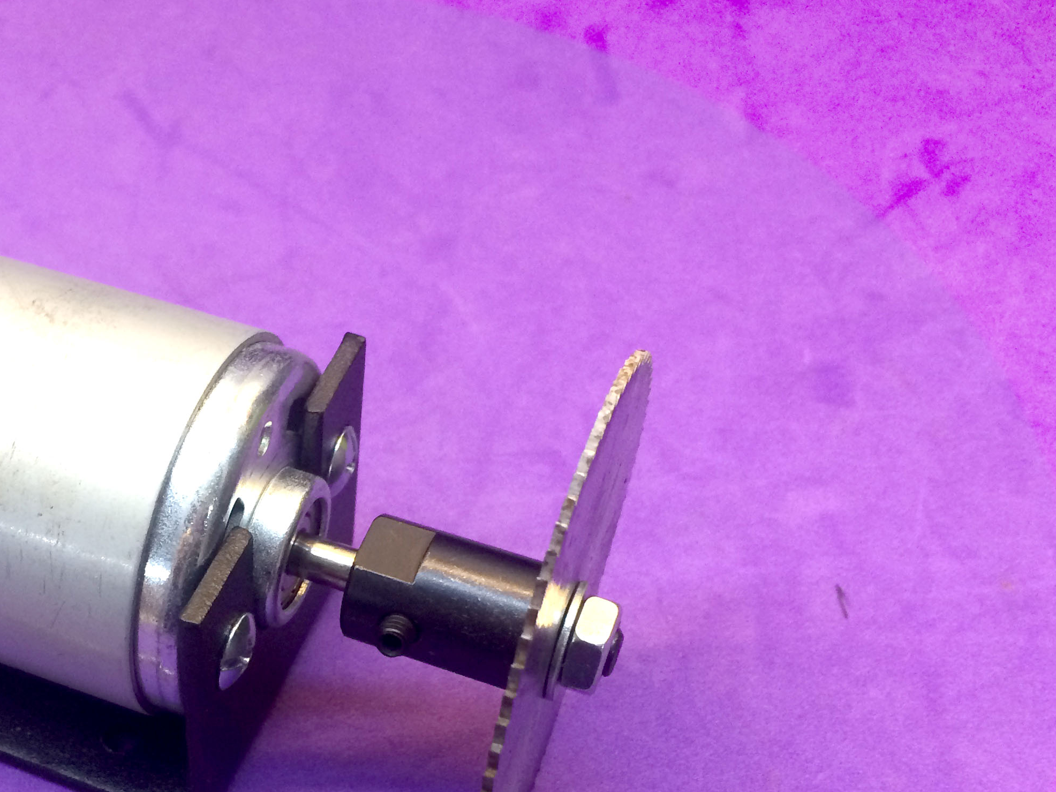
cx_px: 221
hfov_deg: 38.3
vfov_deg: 29.6
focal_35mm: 48
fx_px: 1464
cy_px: 636
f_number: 2.2
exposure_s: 1/33
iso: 160
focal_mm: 4.15
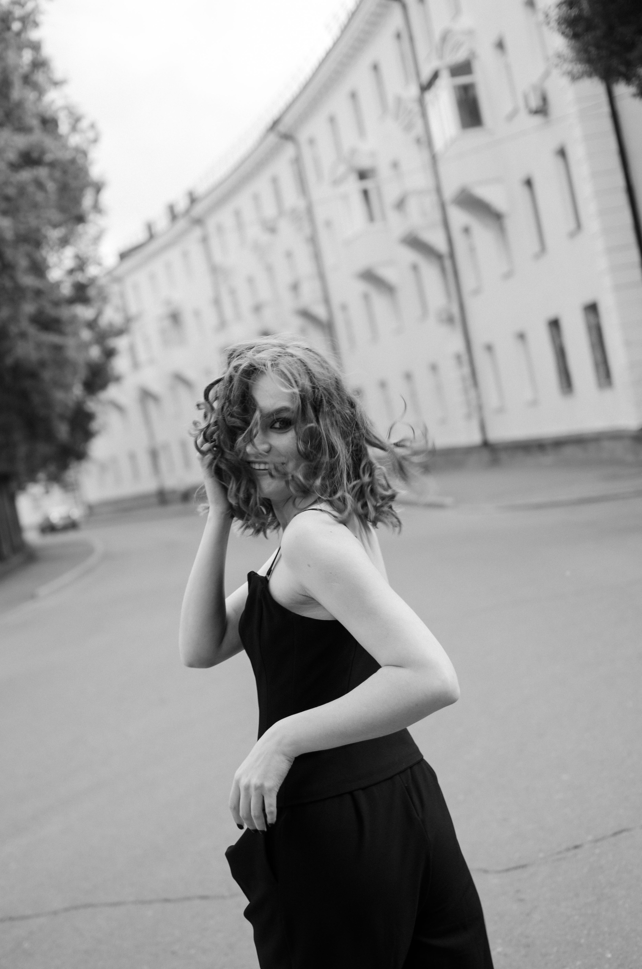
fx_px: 1411
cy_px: 484
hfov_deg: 25.6
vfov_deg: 37.9
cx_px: 321
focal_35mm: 52
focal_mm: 35
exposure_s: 1/400
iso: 100
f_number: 2.5
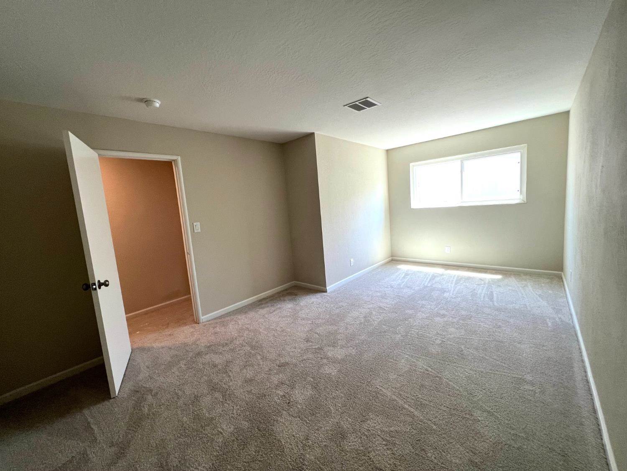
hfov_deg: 106.2
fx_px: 235
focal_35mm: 13
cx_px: 314
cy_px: 236
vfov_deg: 89.9
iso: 125
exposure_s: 1/120
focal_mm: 1.57
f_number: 1.8
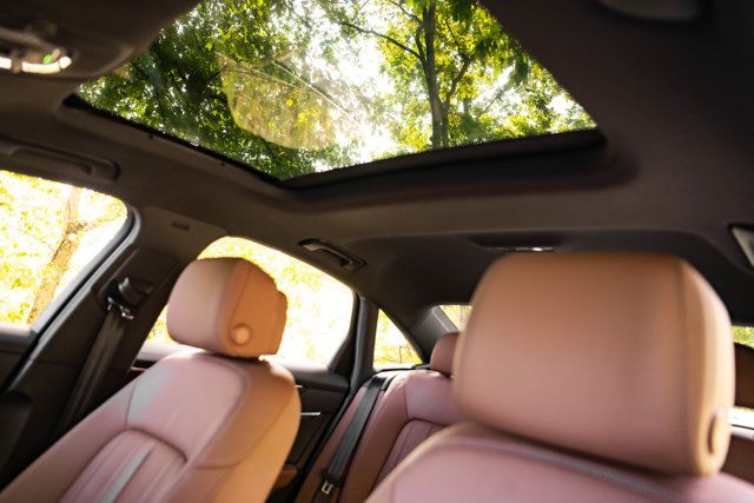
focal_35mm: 26
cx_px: 377
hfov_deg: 69.4
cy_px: 252
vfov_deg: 49.6
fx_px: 545
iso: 640
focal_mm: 26
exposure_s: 1/200
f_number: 2.8
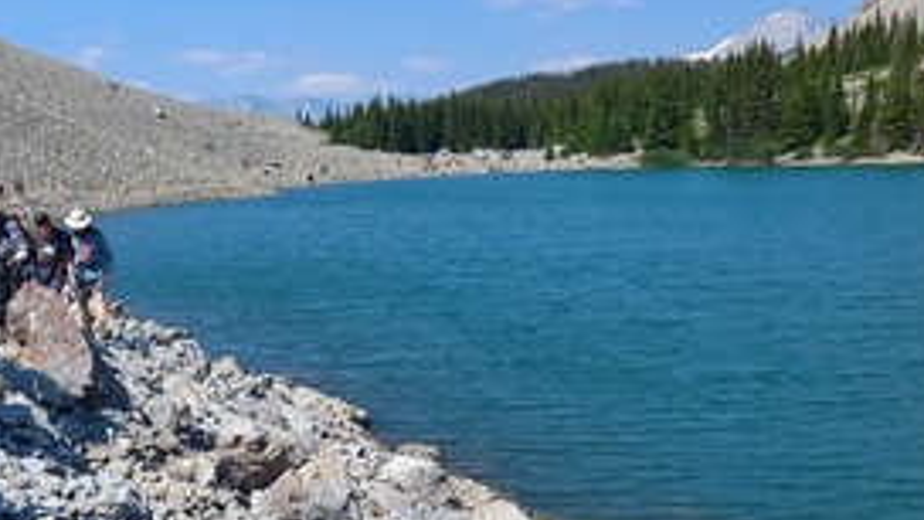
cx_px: 353
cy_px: 219
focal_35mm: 50
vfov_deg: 23.9
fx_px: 1225
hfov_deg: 41.1
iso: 50
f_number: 1.8
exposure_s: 1/1142
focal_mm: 4.65
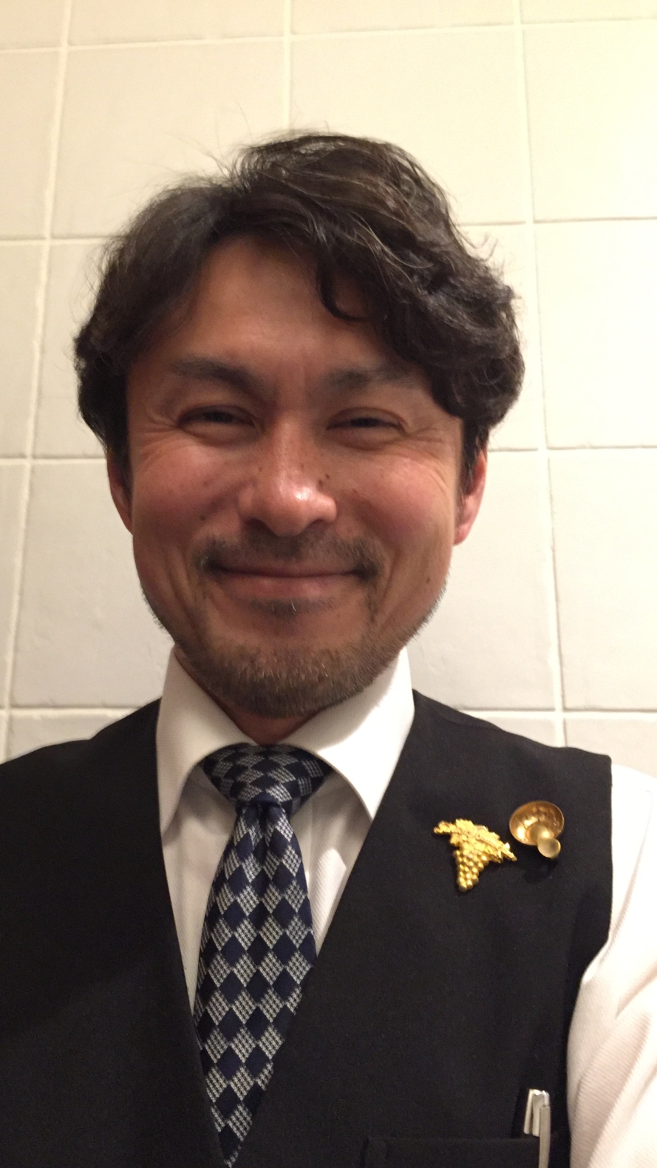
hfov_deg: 36.6
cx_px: 268
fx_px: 991
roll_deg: -3.0
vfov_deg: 61.0
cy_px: 591
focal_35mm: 32
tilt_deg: +17.6
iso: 400
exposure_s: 1/15
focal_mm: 4.15
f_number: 2.2
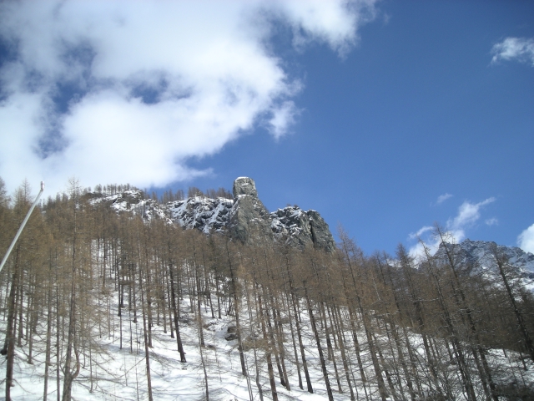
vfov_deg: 40.7
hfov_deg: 52.6
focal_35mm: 35
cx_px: 267
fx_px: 540
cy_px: 200
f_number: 5.7
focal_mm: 5.7
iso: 50
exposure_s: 1/260
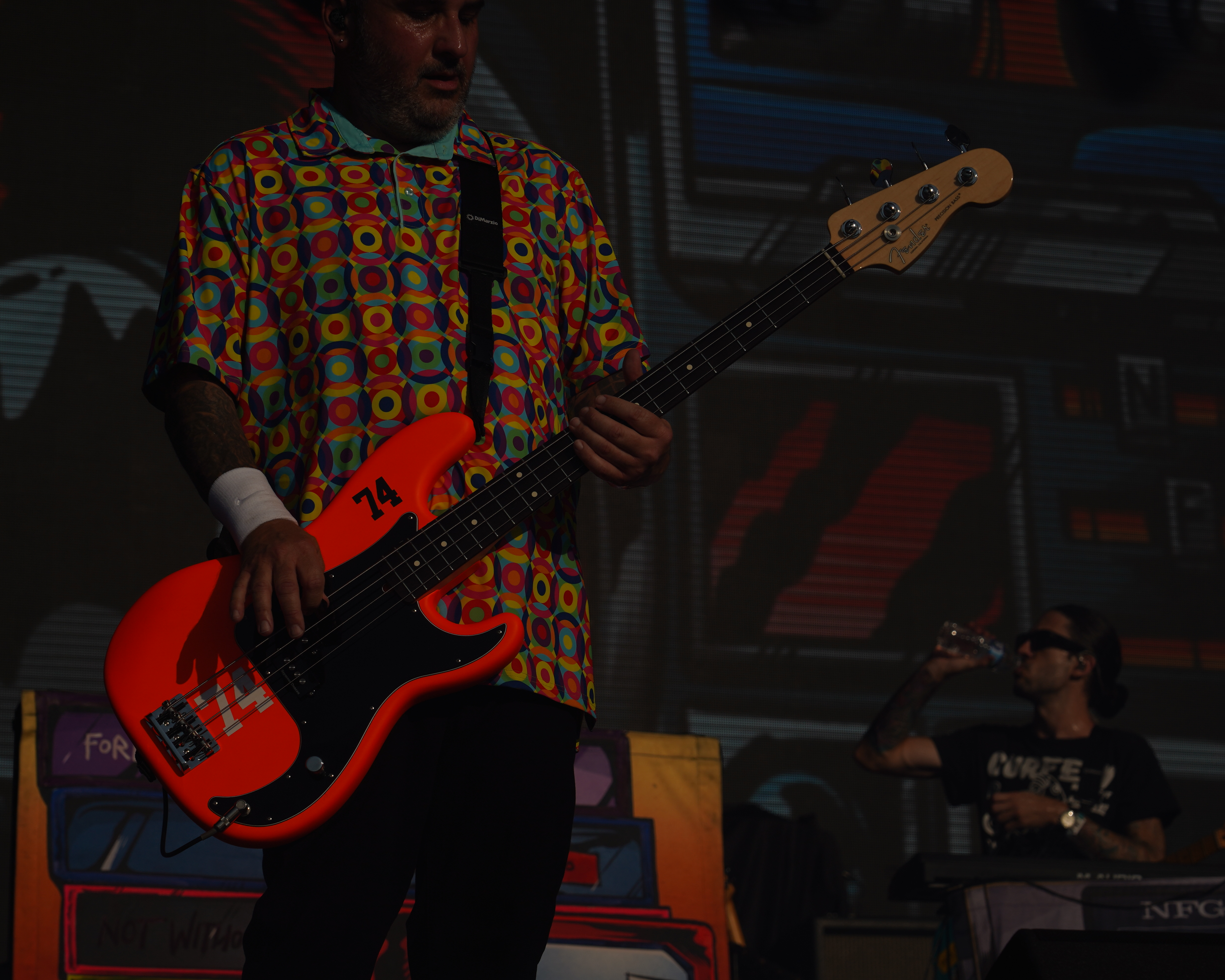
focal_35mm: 119
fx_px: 4315
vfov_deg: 13.0
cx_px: 564
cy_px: 489
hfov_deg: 16.2
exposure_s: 1/2500
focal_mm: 105
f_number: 9
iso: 100
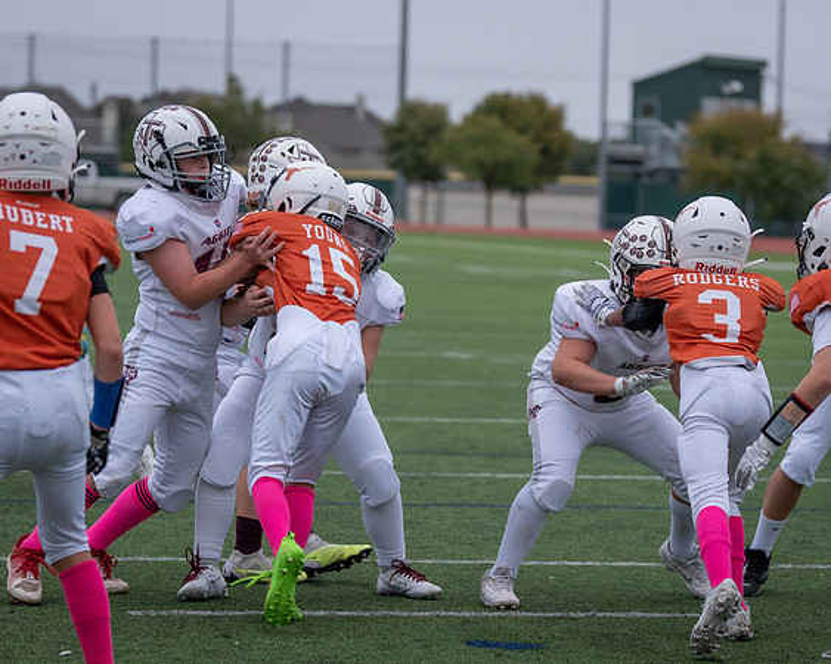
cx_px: 359
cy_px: 417
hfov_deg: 10.8
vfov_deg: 8.7
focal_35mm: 178
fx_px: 4383
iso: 640
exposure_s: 1/1250
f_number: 2.8
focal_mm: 91
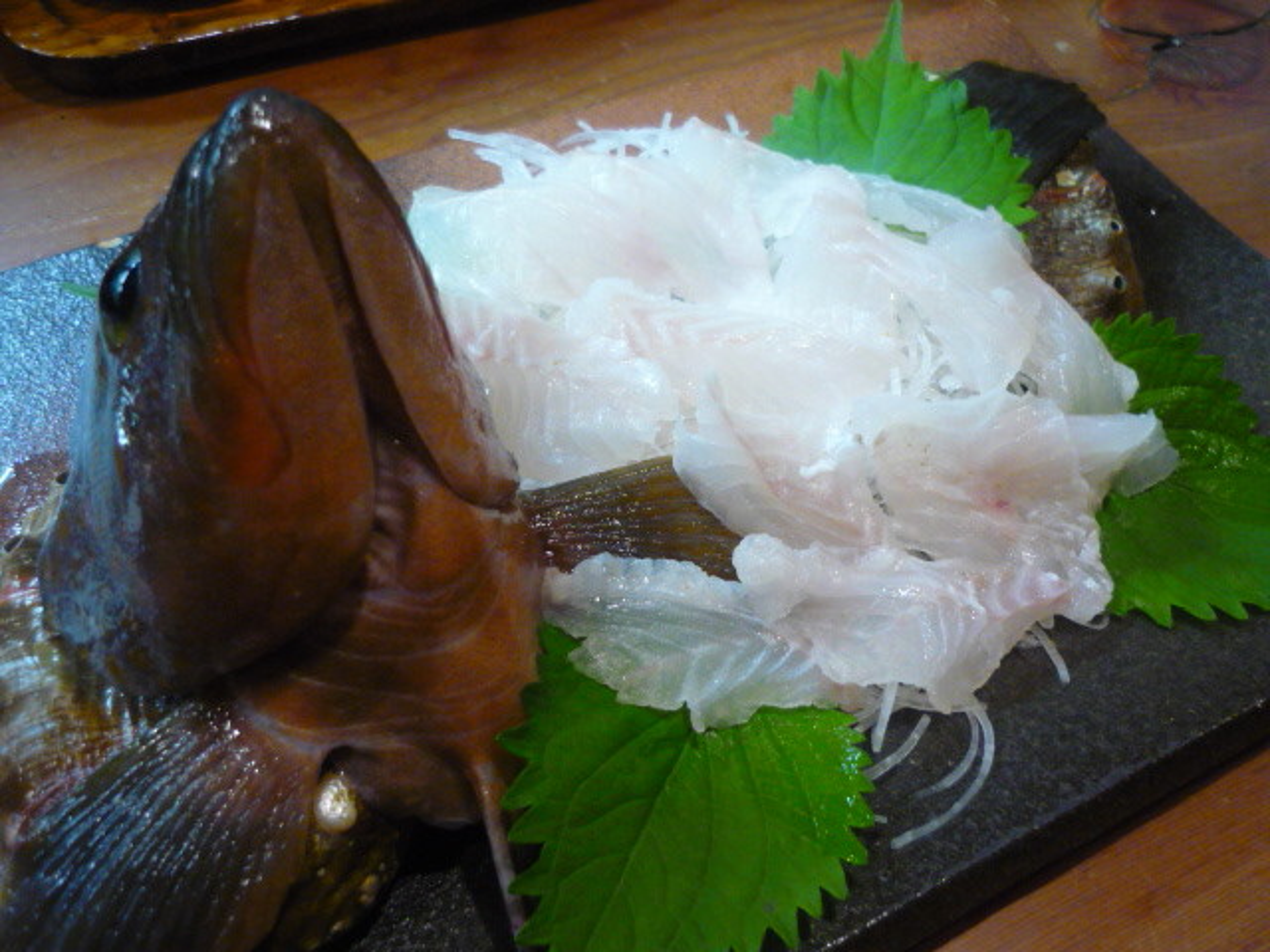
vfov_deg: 42.9
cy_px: 476
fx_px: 1211
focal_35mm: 33
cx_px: 635
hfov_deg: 55.4
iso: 400
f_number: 2.8
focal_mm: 5.5
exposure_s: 1/15
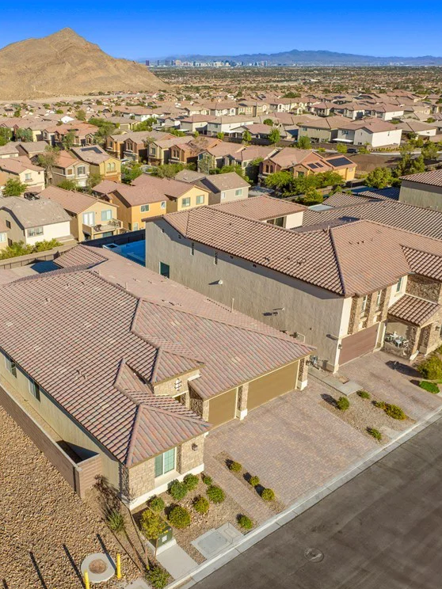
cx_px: 146
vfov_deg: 55.4
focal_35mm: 33
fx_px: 562
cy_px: 293
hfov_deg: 42.3
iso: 100
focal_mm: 12.29
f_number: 2.8
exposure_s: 1/240
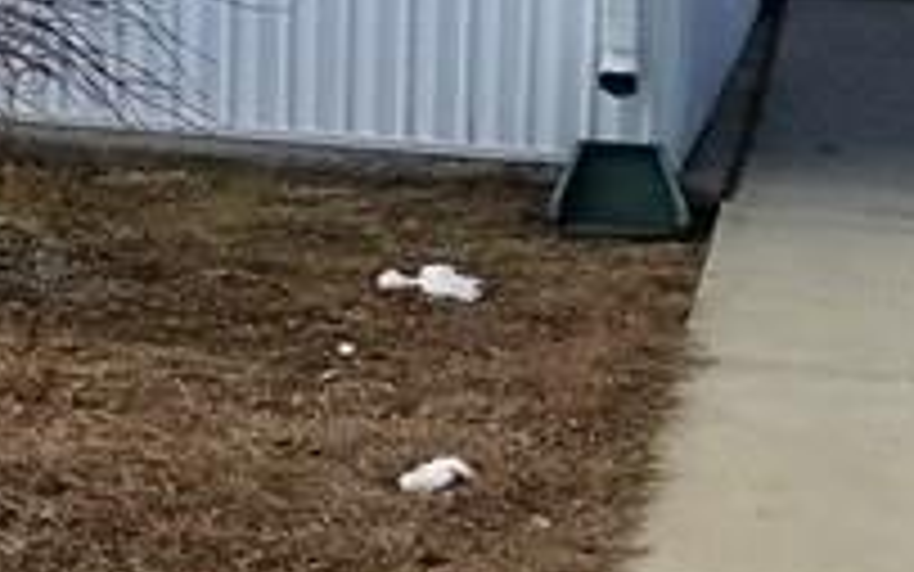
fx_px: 3463
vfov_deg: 9.0
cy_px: -518
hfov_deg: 12.4
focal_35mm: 139
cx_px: -1153
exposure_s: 1/3168
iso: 50
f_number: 1.7
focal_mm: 4.2
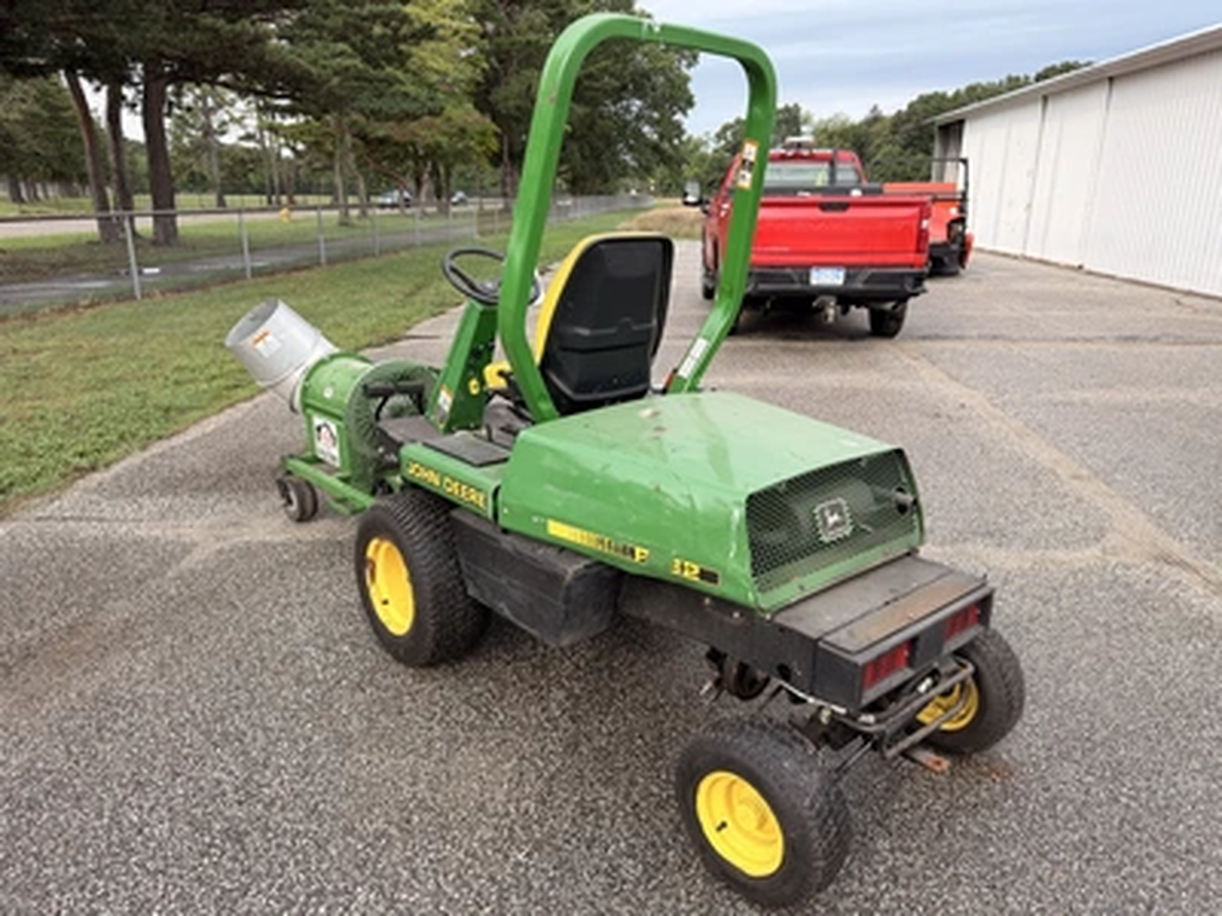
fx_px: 847
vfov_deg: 56.8
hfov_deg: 71.6
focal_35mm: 24
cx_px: 611
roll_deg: +0.5
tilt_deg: -16.5
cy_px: 458
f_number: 1.78
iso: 80
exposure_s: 1/517
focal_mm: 6.76
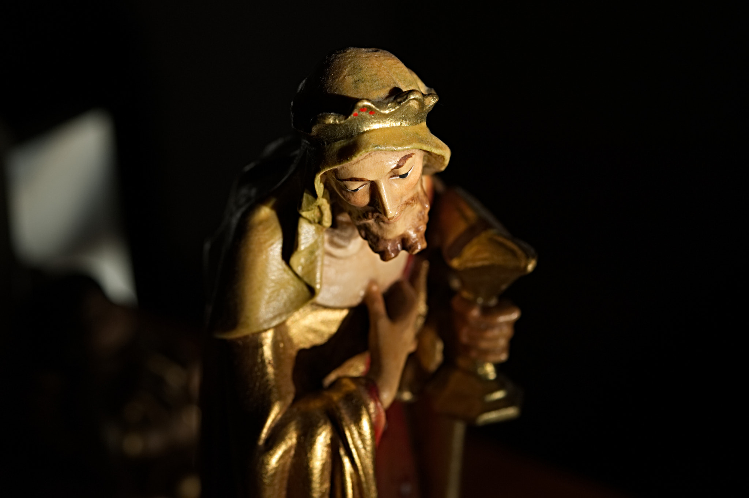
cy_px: 249
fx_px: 1247
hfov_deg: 33.4
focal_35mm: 60
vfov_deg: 22.6
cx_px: 374
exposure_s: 1/250
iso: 250
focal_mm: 60
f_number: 7.1
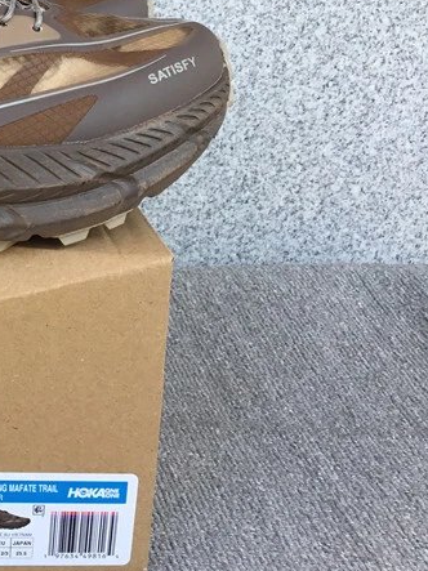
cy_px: 209
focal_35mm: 63
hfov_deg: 21.0
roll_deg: +0.1
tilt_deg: -18.8
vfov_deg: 30.6
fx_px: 1039
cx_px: -138
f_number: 2.4
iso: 25
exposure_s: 1/107
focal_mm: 3.3
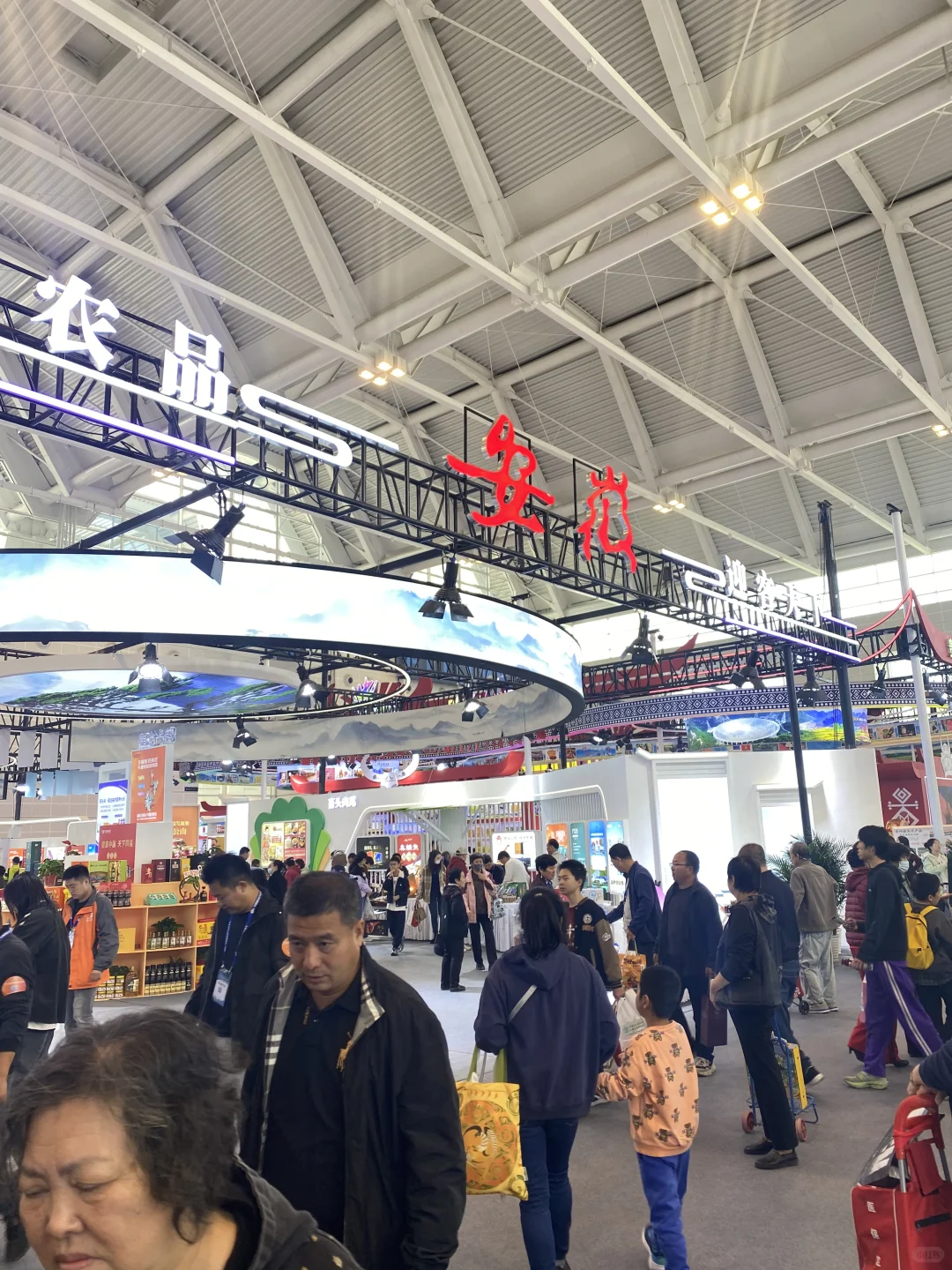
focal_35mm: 26
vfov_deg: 67.3
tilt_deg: +14.0
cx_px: 476
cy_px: 635
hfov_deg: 53.1
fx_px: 953
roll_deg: +2.1
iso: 40
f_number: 1.8
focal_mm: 4.25
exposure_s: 1/100
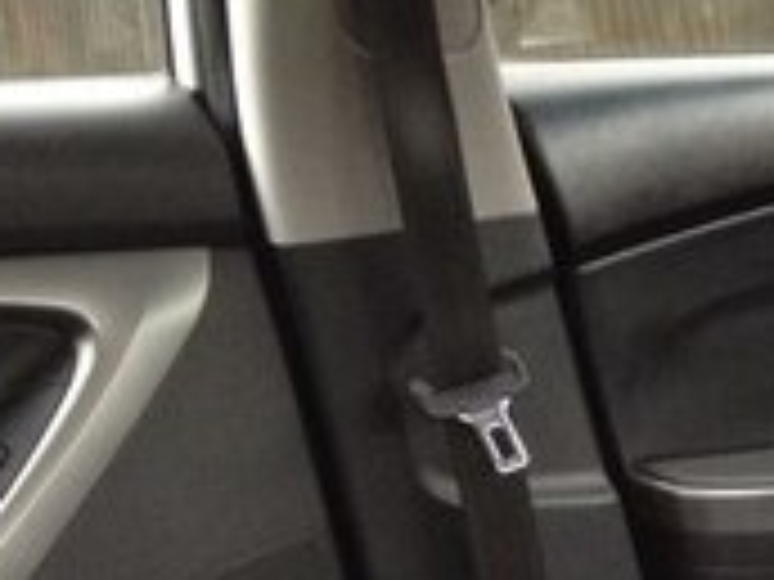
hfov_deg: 13.2
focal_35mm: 134
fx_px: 2996
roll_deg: -0.3
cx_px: 1422
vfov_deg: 10.7
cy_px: 883
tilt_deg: -22.4
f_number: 2.4
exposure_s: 1/120
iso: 80
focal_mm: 4.28
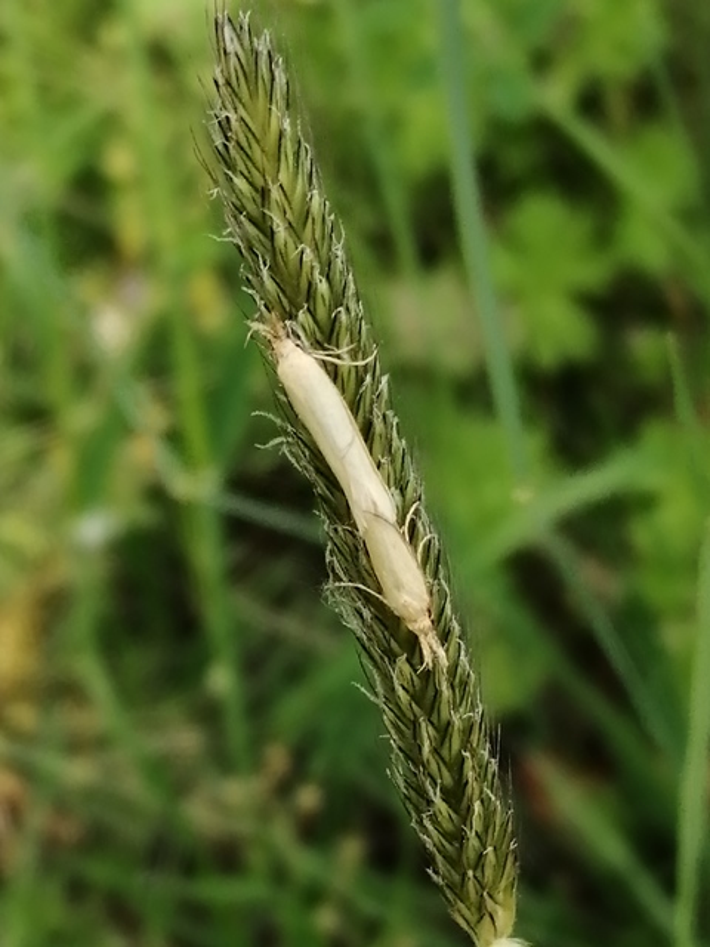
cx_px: 355
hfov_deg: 14.2
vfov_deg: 18.9
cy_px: 474
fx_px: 2844
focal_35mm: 104
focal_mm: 3.46
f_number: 1.8
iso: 50
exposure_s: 1/608
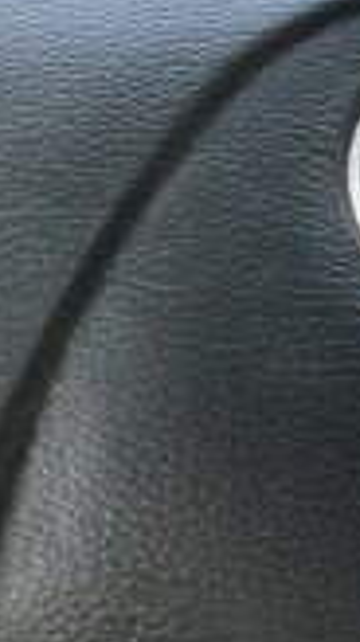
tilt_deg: -40.3
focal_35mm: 102
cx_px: 419
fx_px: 1735
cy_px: -247
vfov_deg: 19.0
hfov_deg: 11.6
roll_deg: -0.4
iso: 64
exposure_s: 1/142
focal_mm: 6.86
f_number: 1.78
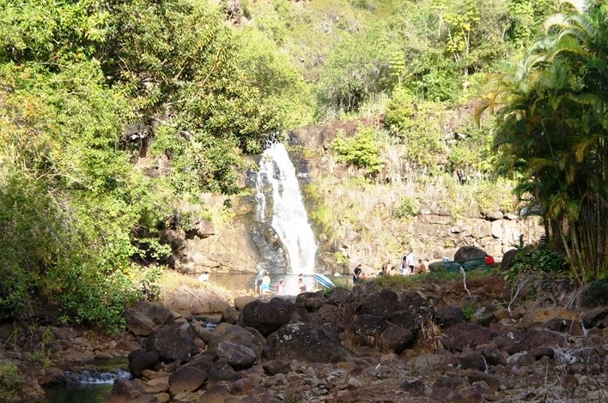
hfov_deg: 26.0
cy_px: 216
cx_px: 295
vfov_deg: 17.4
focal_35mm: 78
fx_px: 1316
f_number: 6.3
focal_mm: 46
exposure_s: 1/250
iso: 200
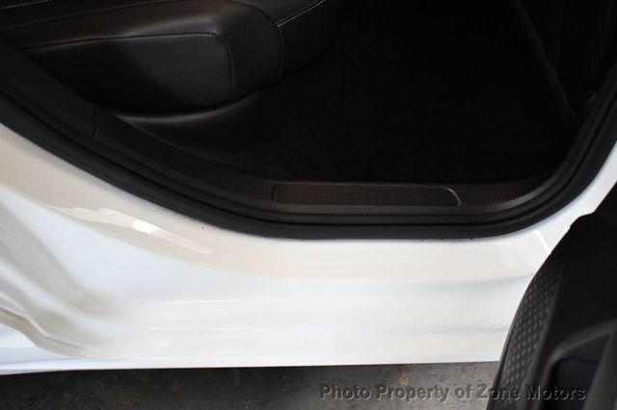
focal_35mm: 45
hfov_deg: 43.6
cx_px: 308
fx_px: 771
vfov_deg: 29.8
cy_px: 205
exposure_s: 1/80
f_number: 4.2
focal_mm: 30
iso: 3200
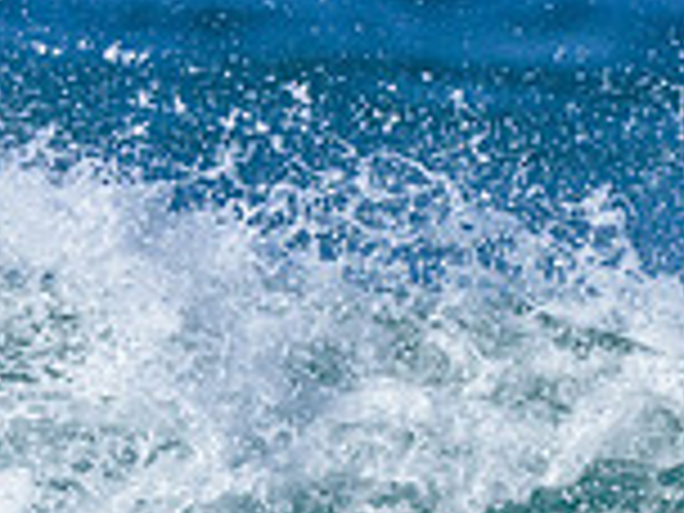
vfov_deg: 0.4
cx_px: 264
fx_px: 69732
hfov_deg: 0.6
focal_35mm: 3529
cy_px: 805
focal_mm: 800
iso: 250
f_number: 6.3
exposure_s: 1/2000
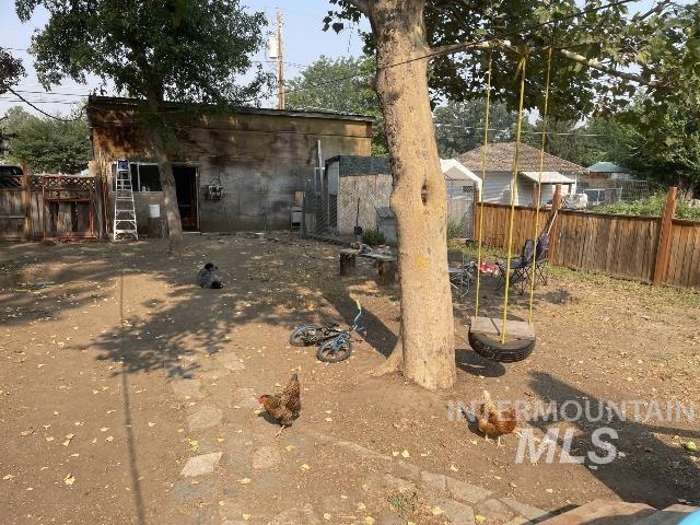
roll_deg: -0.5
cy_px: 262
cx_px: 350
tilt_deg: -10.3
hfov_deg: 67.3
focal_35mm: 26
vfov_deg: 53.1
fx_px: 526
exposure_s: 1/1575
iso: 32
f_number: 1.6
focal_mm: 4.2
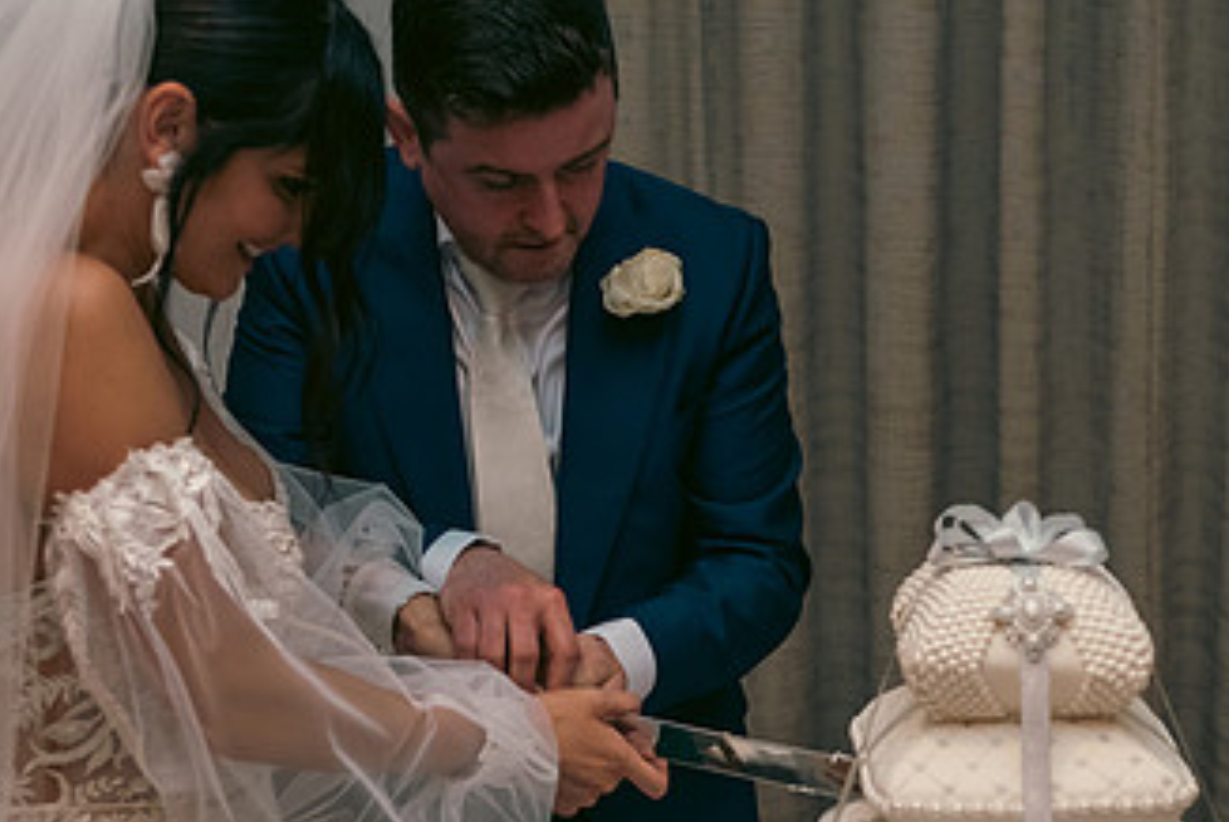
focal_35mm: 80
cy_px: 537
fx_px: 2733
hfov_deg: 25.3
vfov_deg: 17.1
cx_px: 581
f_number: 3.5
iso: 800
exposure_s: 1/160
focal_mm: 45
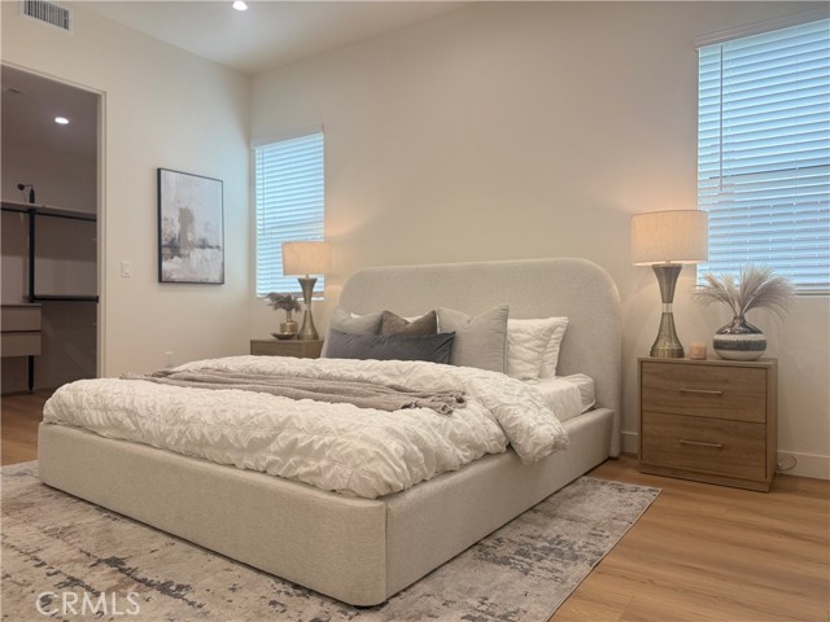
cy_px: 311
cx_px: 415
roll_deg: -0.9
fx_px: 575
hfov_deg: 71.6
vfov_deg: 56.8
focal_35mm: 24
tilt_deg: +0.5
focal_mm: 6.76
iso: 64
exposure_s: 1/133
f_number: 1.78
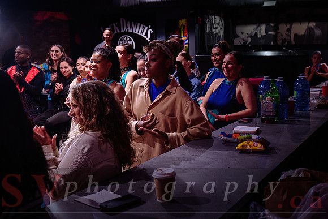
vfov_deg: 28.8
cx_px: 191
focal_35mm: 47
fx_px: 425
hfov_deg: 42.0
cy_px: 128
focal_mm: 40
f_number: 4.5
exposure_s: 1/60
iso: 1000
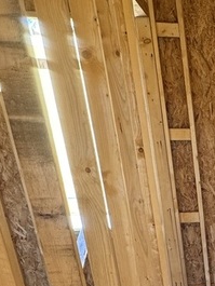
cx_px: 319
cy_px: 341
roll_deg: +0.1
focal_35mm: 57
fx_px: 472
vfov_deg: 29.2
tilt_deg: -26.1
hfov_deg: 21.6
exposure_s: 1/99
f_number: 2.2
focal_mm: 2.22
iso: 100
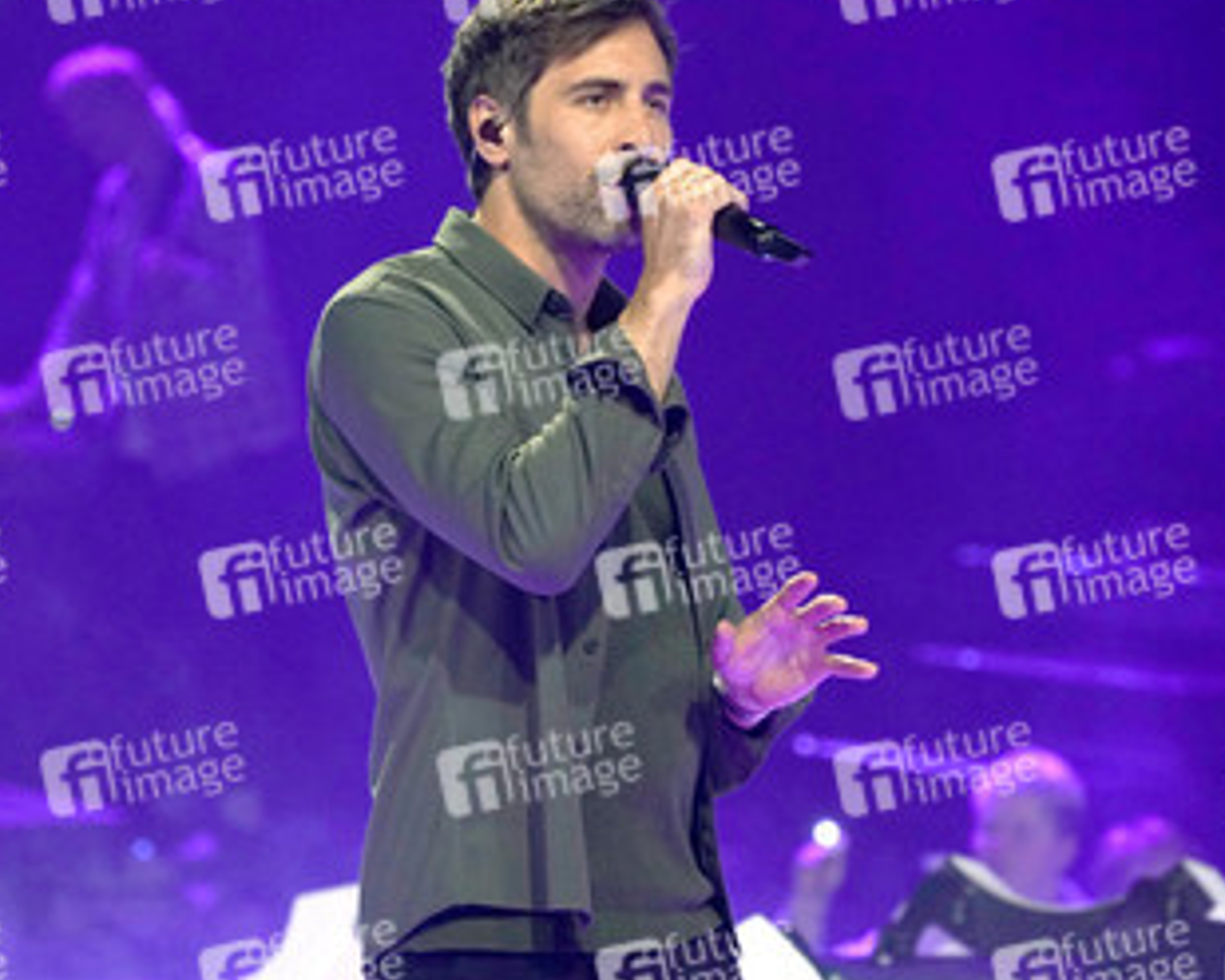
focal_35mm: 274
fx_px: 9931
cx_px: 593
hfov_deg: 7.1
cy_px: 472
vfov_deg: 5.6
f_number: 5.6
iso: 2000
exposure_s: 1/160
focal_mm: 200
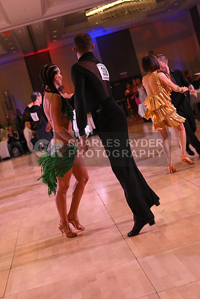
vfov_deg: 23.9
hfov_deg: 16.1
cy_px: 150
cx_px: 100
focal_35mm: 85
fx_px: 708
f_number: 5
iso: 1600
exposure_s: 1/200
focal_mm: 85
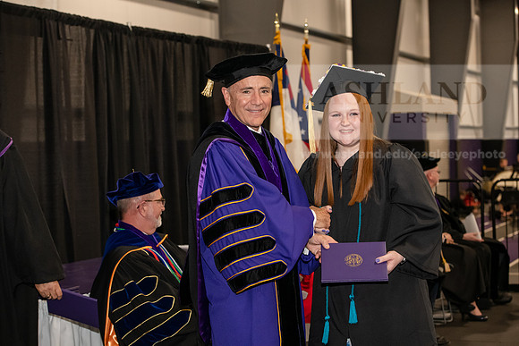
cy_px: 173
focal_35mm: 70
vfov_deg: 19.5
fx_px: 1009
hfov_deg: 28.8
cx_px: 260
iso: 2500
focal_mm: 70
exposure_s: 1/200
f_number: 5
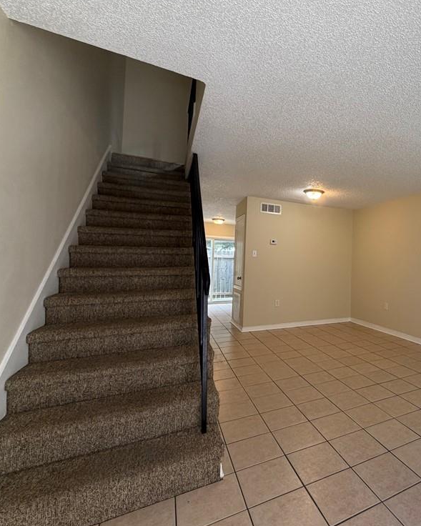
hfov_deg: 63.1
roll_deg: -0.8
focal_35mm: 19
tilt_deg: +1.2
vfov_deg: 83.3
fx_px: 296
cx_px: 352
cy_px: 254
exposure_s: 1/60
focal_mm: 2.22
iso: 160
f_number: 2.2
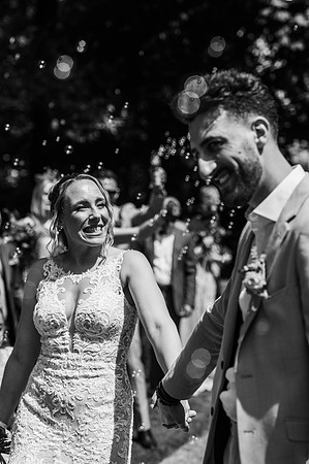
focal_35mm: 85
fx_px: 1097
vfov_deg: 23.9
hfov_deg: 16.0
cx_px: 154
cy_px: 232
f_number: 4
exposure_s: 1/2000
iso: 100
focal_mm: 85
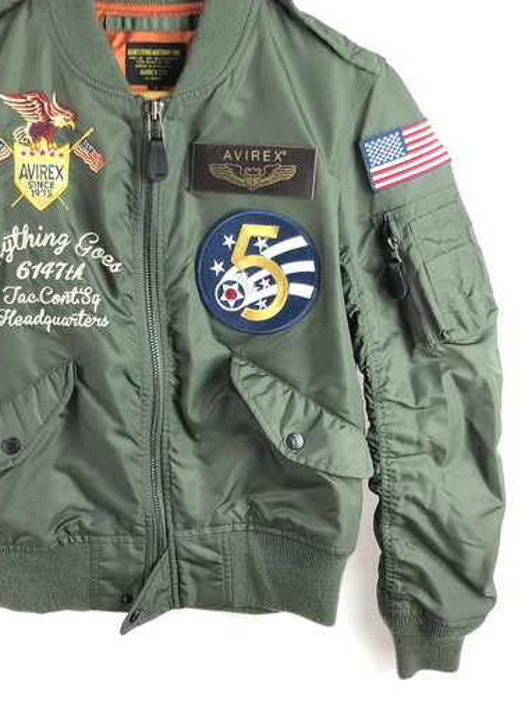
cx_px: 175
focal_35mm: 44
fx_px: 901
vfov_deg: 42.8
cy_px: 301
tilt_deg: -31.1
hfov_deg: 32.6
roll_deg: +0.8
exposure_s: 1/33
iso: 25
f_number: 1.8
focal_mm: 4
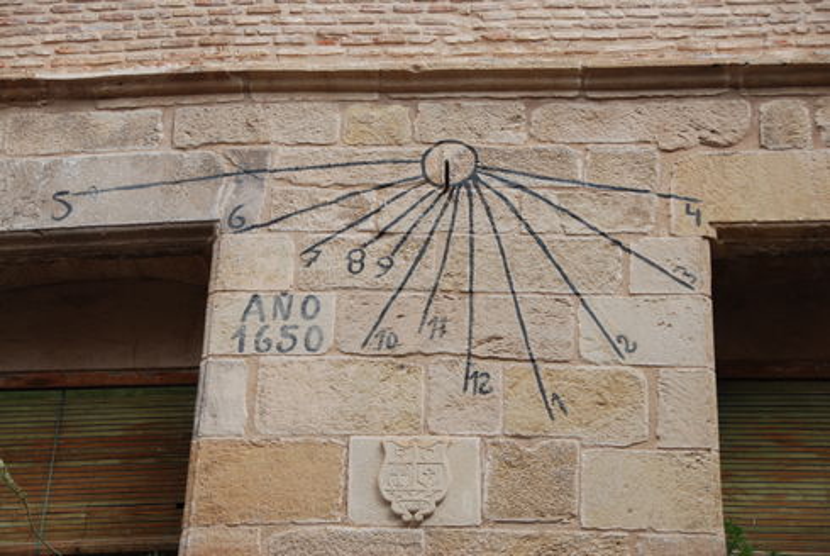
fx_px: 1939
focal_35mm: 84
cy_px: 278
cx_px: 415
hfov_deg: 24.2
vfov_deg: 16.3
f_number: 5.6
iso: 140
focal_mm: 56
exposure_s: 1/500
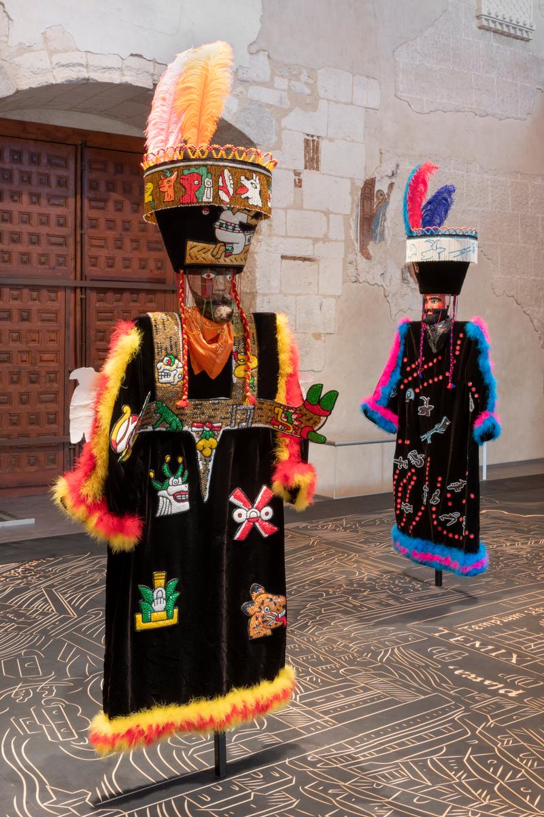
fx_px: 725
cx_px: 272
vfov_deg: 58.7
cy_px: 408
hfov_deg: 41.1
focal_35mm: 32
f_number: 16
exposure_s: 4
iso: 64
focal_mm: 32
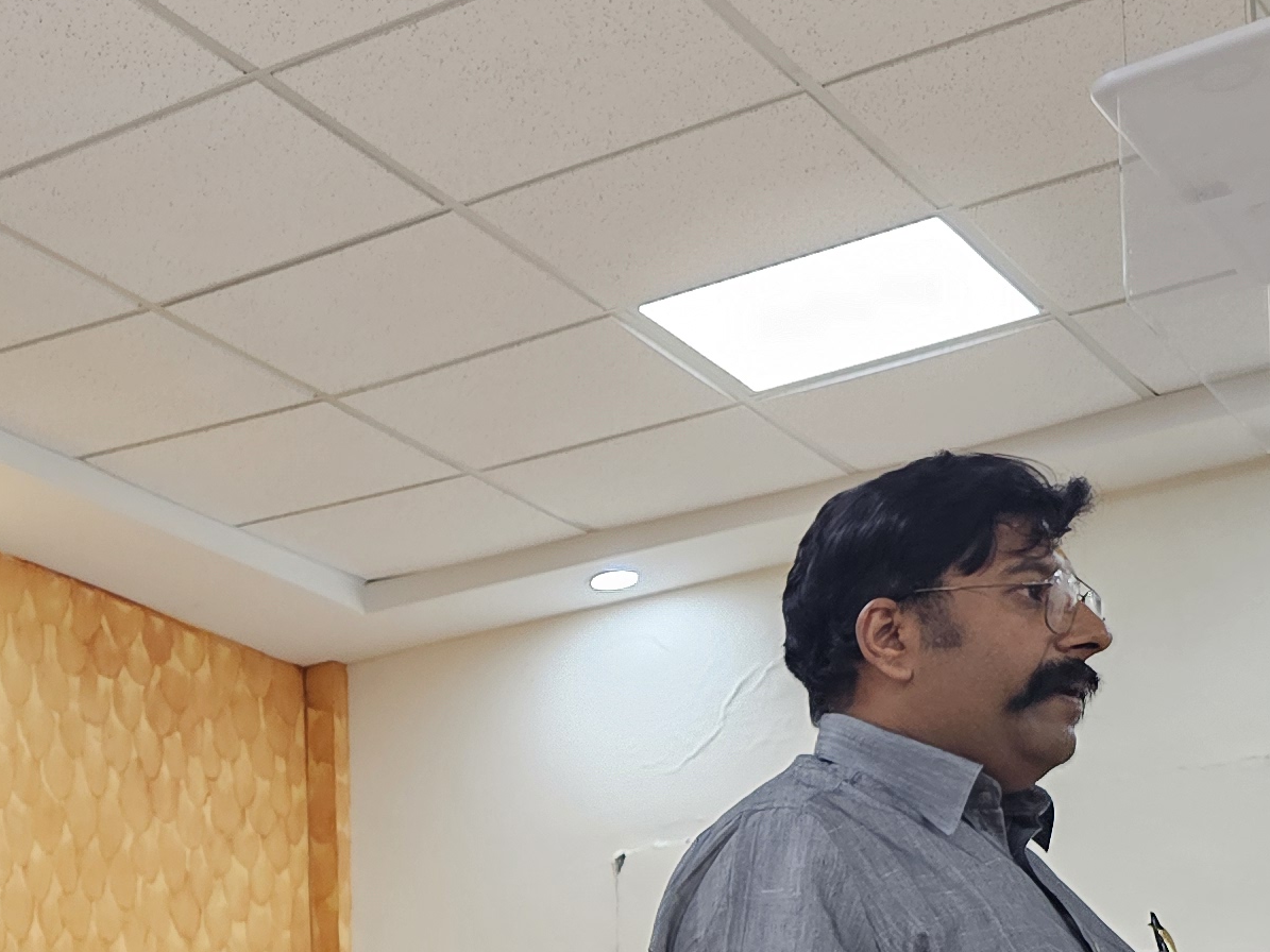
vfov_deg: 17.9
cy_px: 1238
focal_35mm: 77
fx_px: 2825
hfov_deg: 24.1
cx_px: -44
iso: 200
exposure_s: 1/100
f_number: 1.7
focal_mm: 6.3
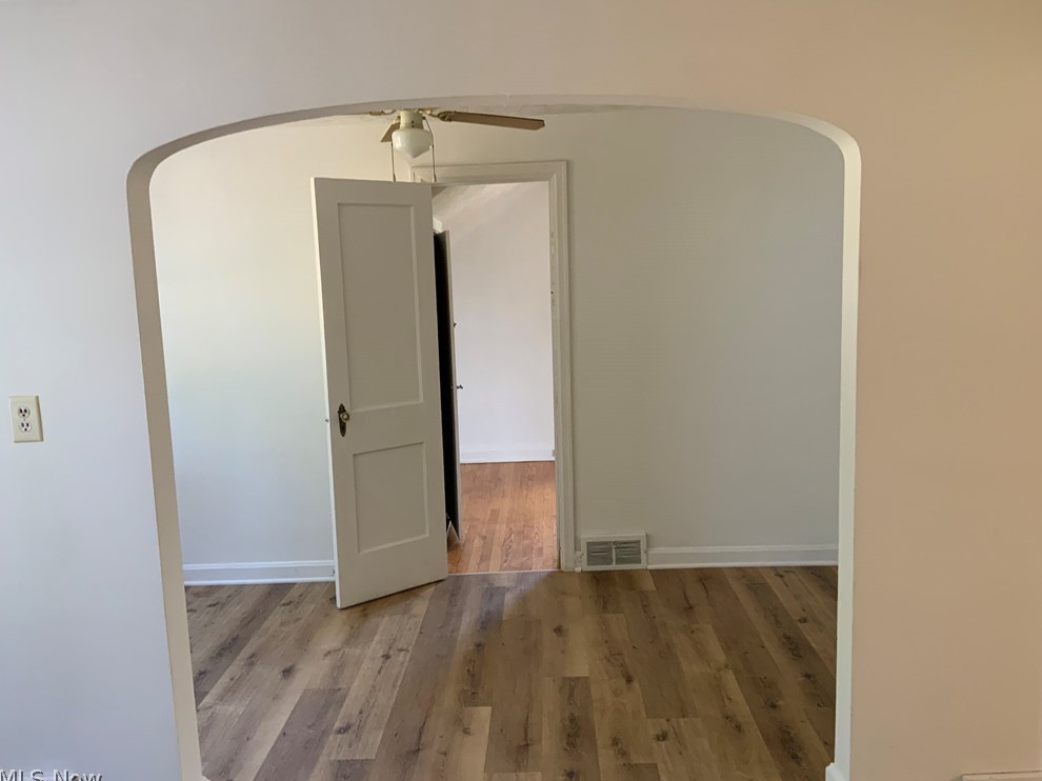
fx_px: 903
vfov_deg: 46.8
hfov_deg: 60.0
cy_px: 392
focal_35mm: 30
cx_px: 530
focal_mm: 3
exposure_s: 1/60
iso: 80
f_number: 1.8
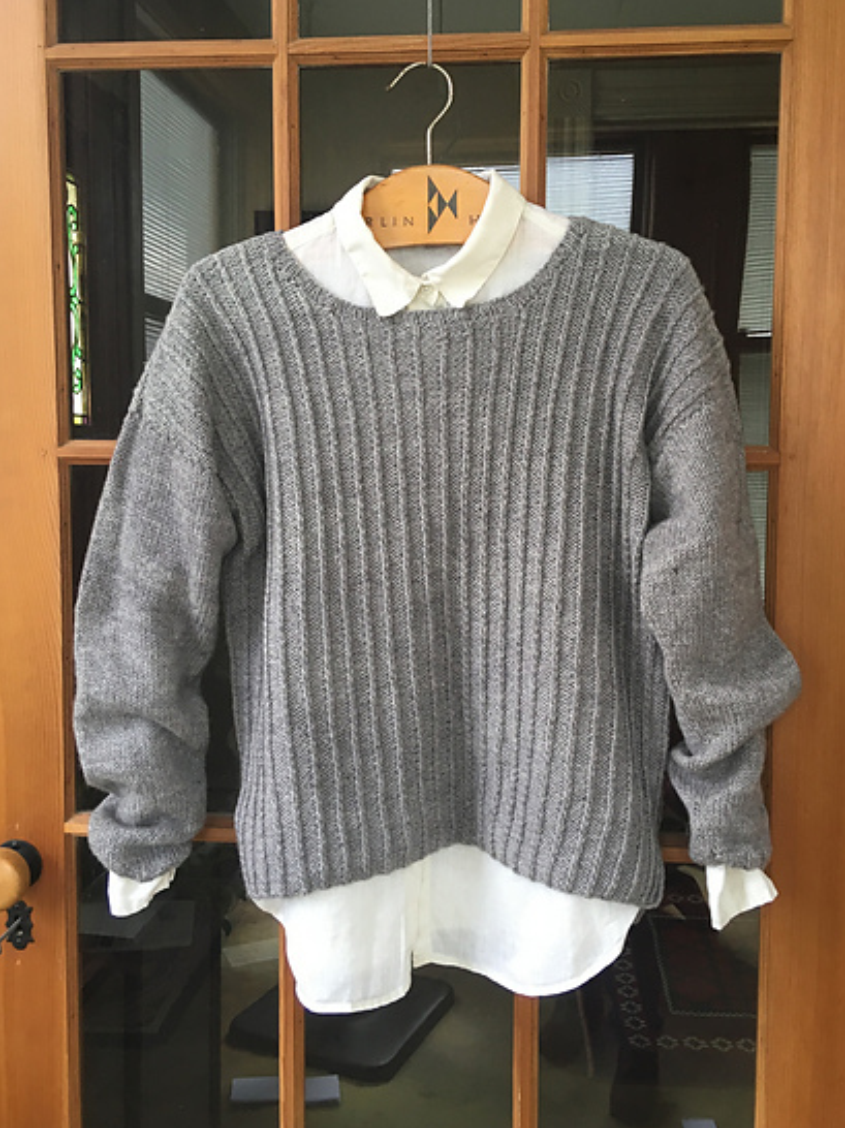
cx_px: 438
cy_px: 523
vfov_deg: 53.9
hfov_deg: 41.8
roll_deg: -0.6
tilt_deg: -4.6
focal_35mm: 34
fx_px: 1107
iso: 64
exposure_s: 1/30
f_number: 2.2
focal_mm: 4.15
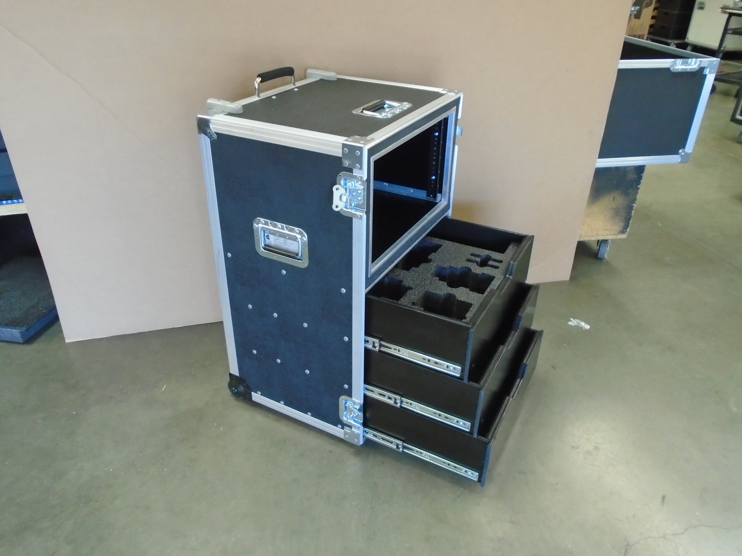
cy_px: 278
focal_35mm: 26
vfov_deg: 53.1
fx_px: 557
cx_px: 371
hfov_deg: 67.3
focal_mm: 4.6
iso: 400
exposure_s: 1/20
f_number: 3.2
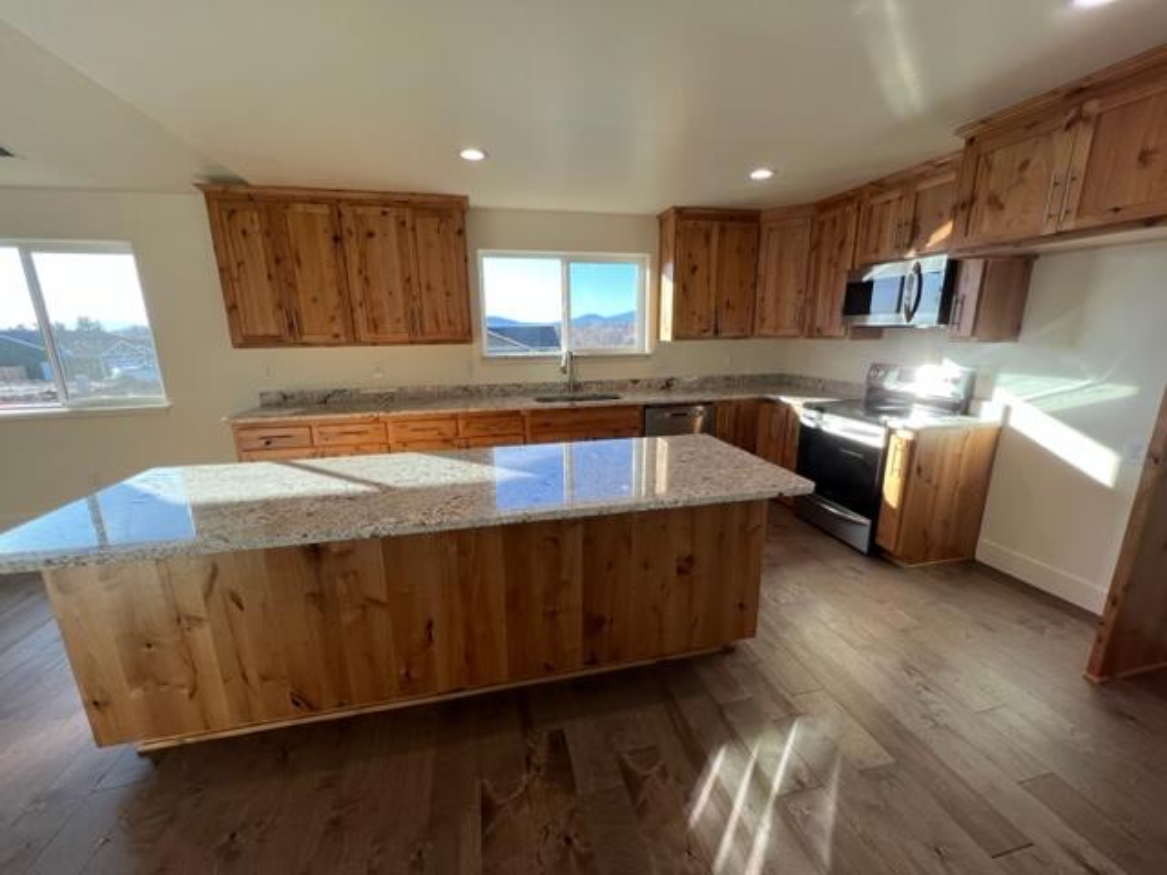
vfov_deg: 89.9
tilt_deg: -13.2
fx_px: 438
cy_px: 438
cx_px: 584
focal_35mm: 13
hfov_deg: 106.2
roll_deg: +0.8
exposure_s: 1/120
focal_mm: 1.57
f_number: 1.8
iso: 50
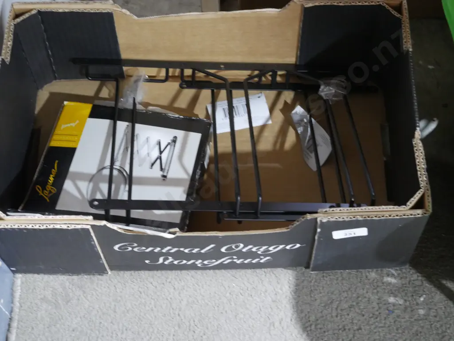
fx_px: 840
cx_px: 227
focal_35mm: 64
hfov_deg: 30.3
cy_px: 170
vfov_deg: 22.9
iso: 3200
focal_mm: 32
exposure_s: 1/25
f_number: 5.4
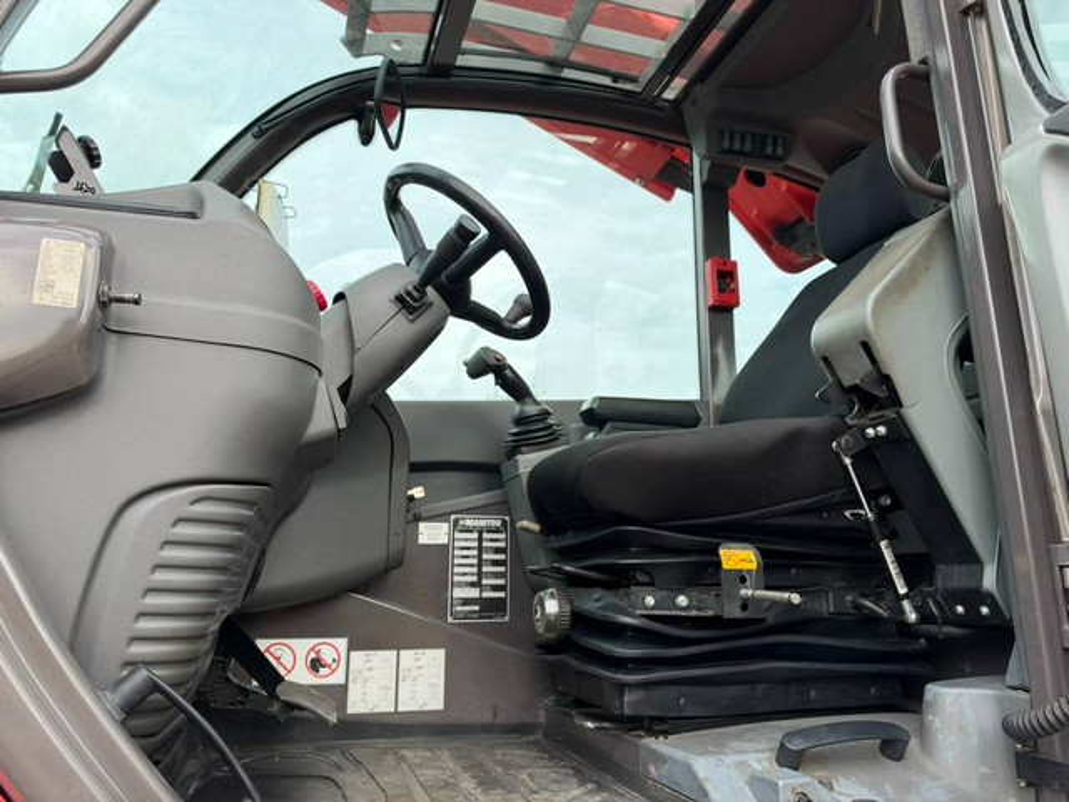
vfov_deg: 56.8
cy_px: 401
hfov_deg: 71.6
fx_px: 741
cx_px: 534
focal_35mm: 24
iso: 80
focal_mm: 6.93
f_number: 1.8
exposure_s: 1/906
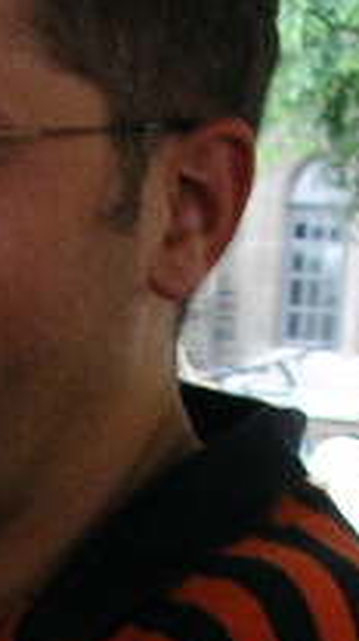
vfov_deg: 13.2
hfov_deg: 7.5
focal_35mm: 156
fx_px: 2648
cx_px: -313
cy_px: 873
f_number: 2.8
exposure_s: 1/40
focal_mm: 7.8
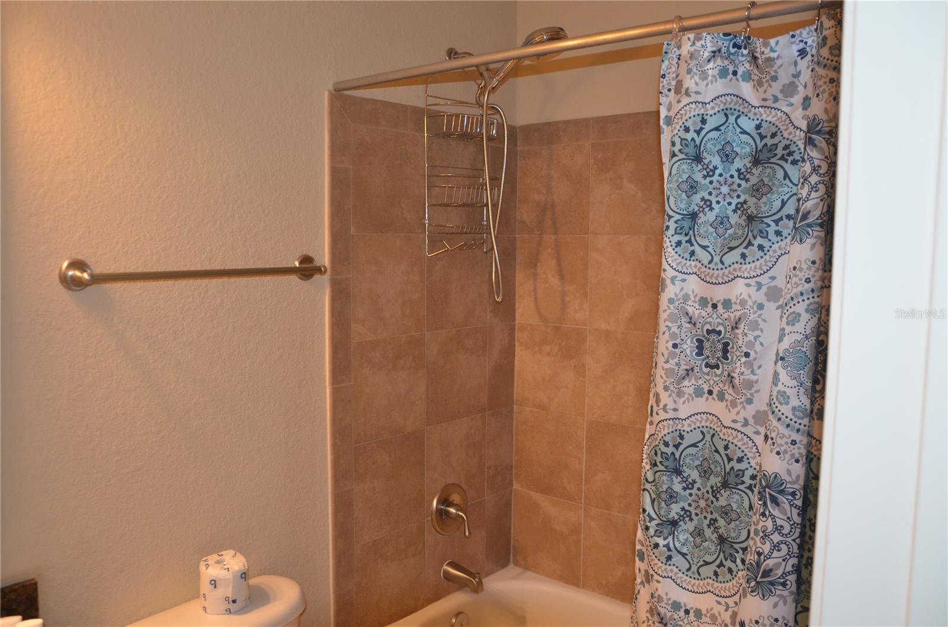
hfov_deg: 59.6
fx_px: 828
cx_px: 474
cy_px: 314
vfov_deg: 41.5
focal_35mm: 32
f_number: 3.8
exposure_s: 1/60
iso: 800
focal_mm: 21
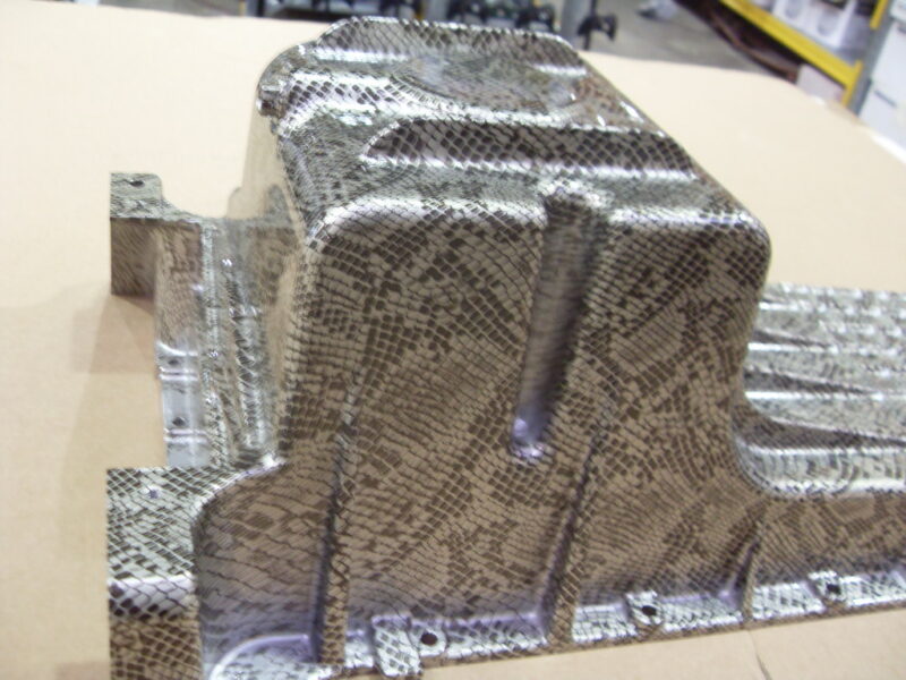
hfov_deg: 52.6
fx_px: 916
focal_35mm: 35
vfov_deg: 40.7
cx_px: 453
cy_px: 340
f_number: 2.8
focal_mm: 6.3
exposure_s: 1/15
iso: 200
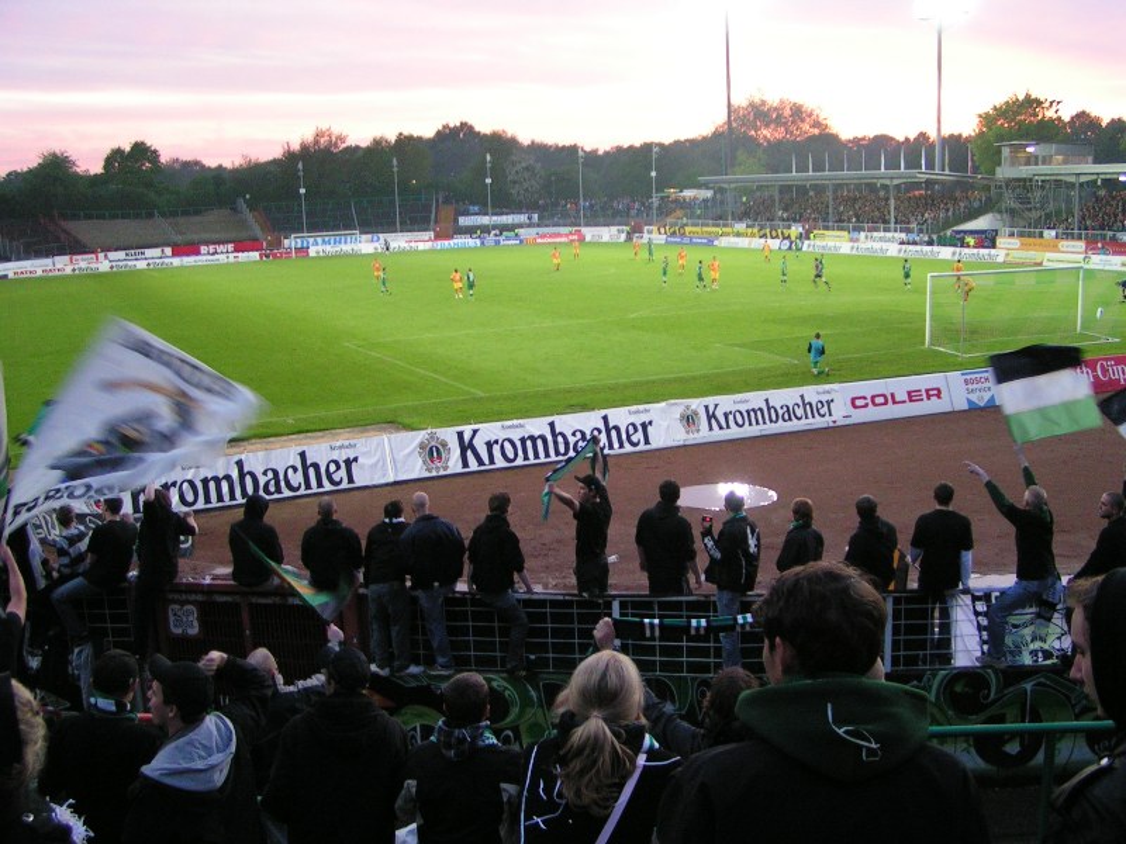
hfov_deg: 49.0
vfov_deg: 37.7
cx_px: 563
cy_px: 422
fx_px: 1236
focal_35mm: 38
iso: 160
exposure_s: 1/40
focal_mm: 5.8
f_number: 2.8
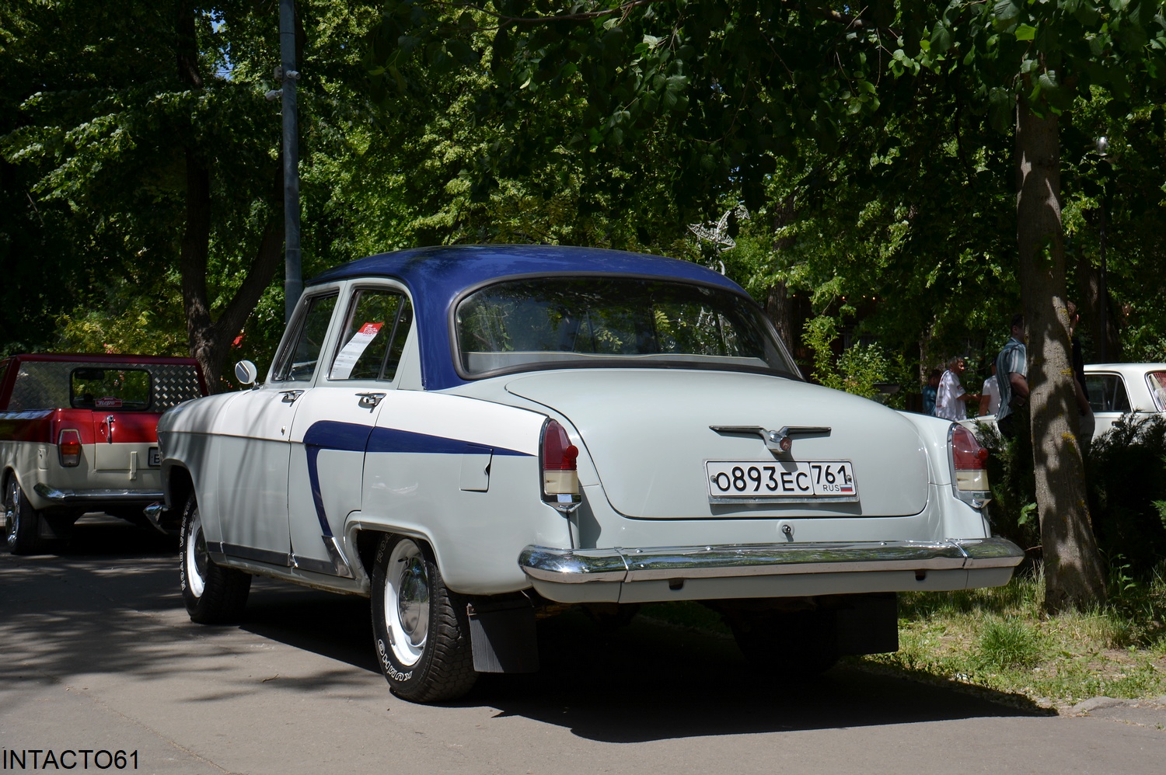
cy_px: 388
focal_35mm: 57
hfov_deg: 35.1
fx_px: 1845
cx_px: 583
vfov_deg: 23.7
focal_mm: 38
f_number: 9
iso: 100
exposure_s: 1/320
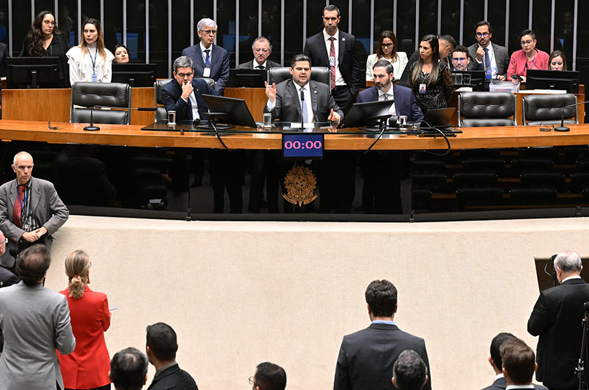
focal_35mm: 105
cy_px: 195
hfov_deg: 19.5
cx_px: 294
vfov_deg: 13.0
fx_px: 1715
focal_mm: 70
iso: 3200
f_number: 4
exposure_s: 1/160
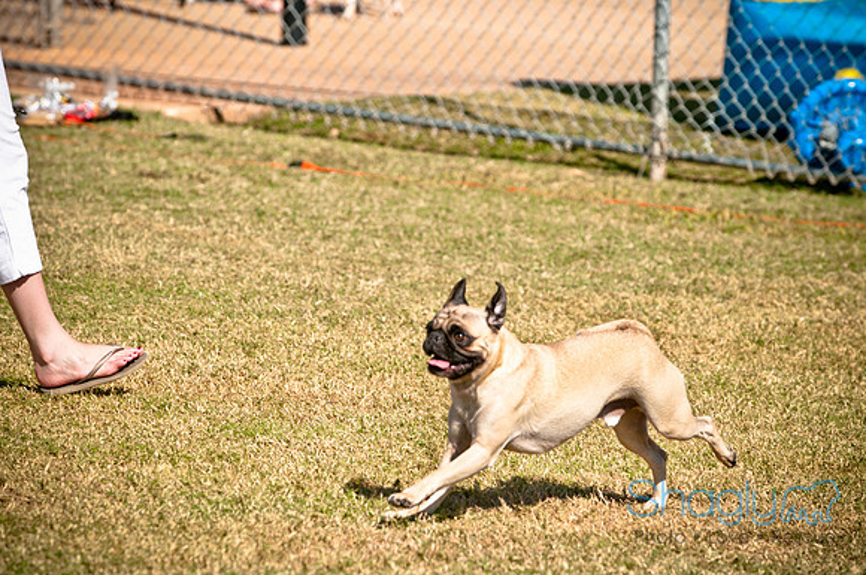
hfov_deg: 8.3
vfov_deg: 5.5
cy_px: 288
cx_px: 433
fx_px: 5945
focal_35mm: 248
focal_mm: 165
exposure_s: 1/2000
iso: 250
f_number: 5
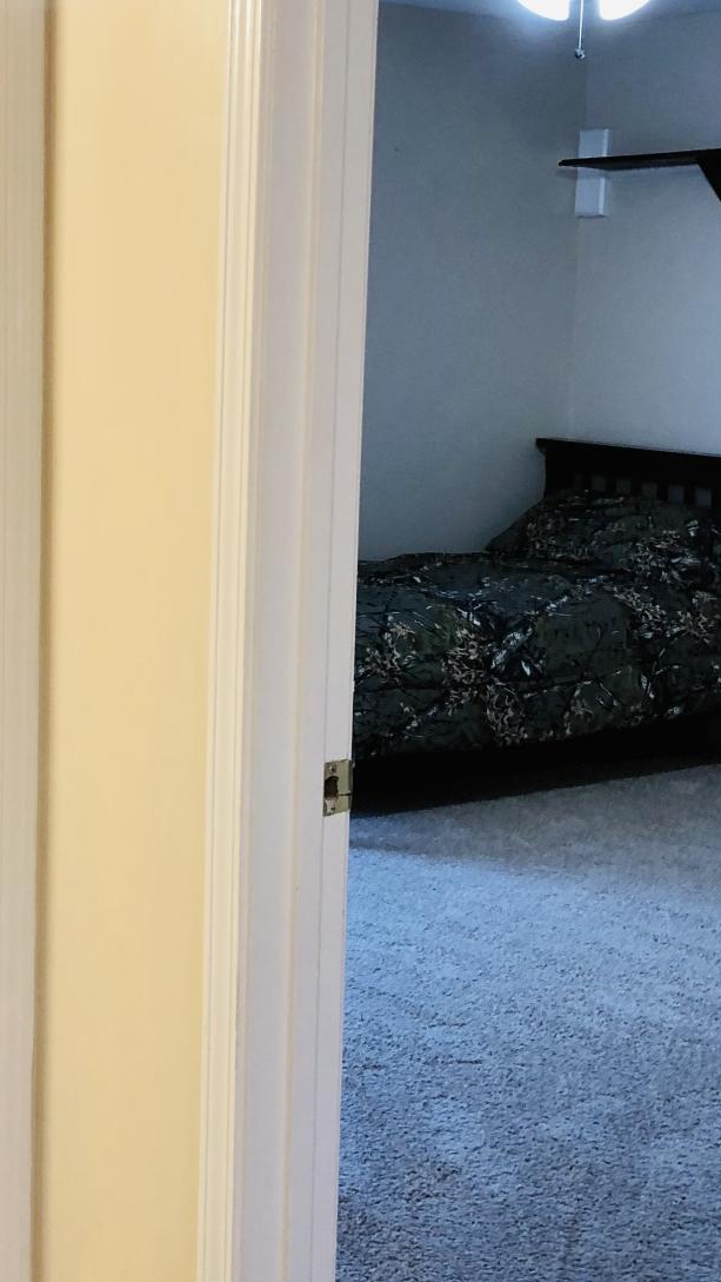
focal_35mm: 56
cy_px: 611
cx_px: 215
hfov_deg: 21.3
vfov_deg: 37.2
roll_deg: -1.0
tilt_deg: -8.6
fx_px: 1902
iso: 40
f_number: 1.8
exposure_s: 1/20
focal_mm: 4
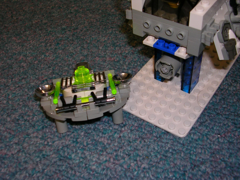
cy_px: 90
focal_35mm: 43
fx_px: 298
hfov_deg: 43.9
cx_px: 120
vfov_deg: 33.6
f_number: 3
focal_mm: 6.6
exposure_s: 1/60.1
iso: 50
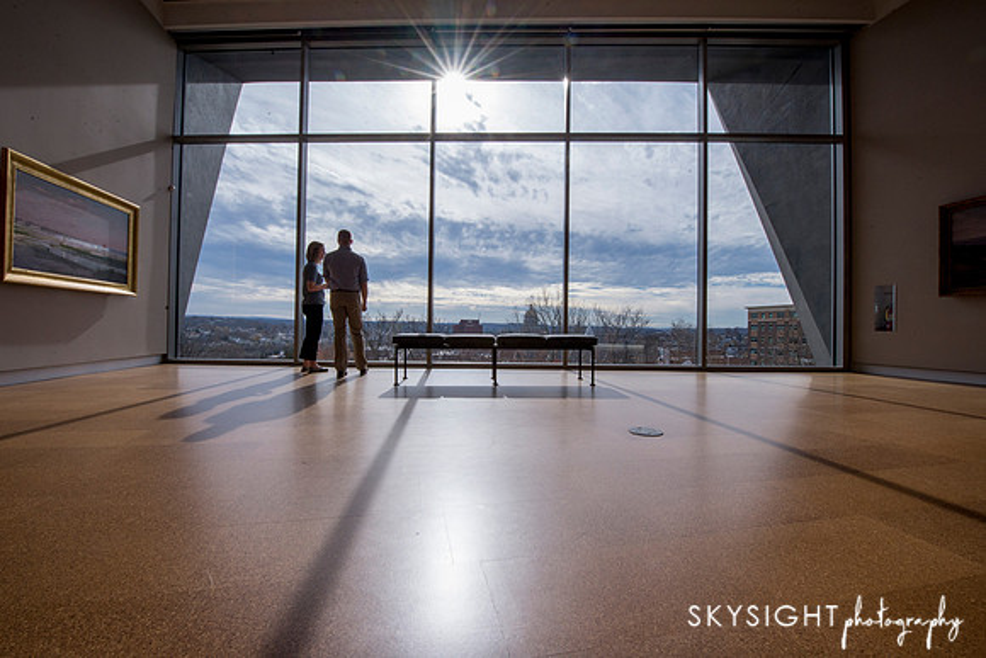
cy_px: 329
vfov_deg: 81.2
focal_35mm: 14
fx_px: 384
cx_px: 493
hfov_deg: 104.2
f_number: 20
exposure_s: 1/320
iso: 800
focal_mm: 14
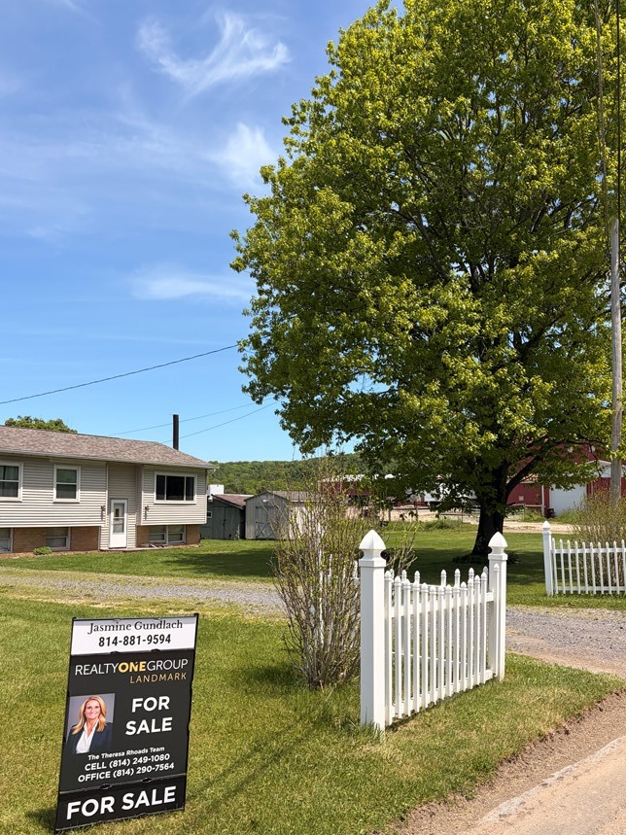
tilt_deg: +4.3
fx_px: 748
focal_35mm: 31
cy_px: 462
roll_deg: -0.3
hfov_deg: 45.4
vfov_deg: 58.2
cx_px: 319
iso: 64
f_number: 1.6
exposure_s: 1/3623
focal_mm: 5.96
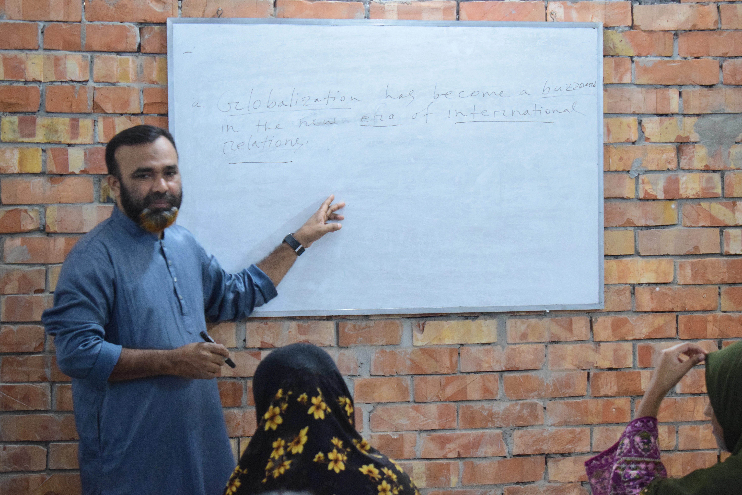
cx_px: 371
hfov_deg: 24.6
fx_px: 1700
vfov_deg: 16.6
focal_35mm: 82
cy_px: 248
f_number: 5.6
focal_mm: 55
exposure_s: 1/25
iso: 3200
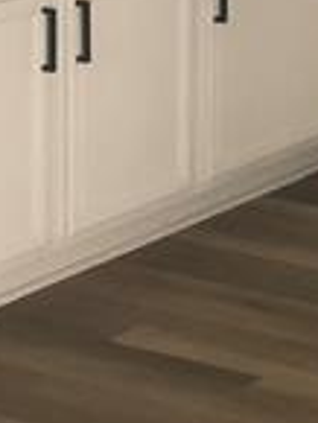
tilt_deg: -3.7
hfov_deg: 9.1
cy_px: -277
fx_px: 1810
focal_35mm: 148
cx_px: 729
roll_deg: -1.5
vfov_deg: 12.4
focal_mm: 3.99
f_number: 1.8
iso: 80
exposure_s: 1/6
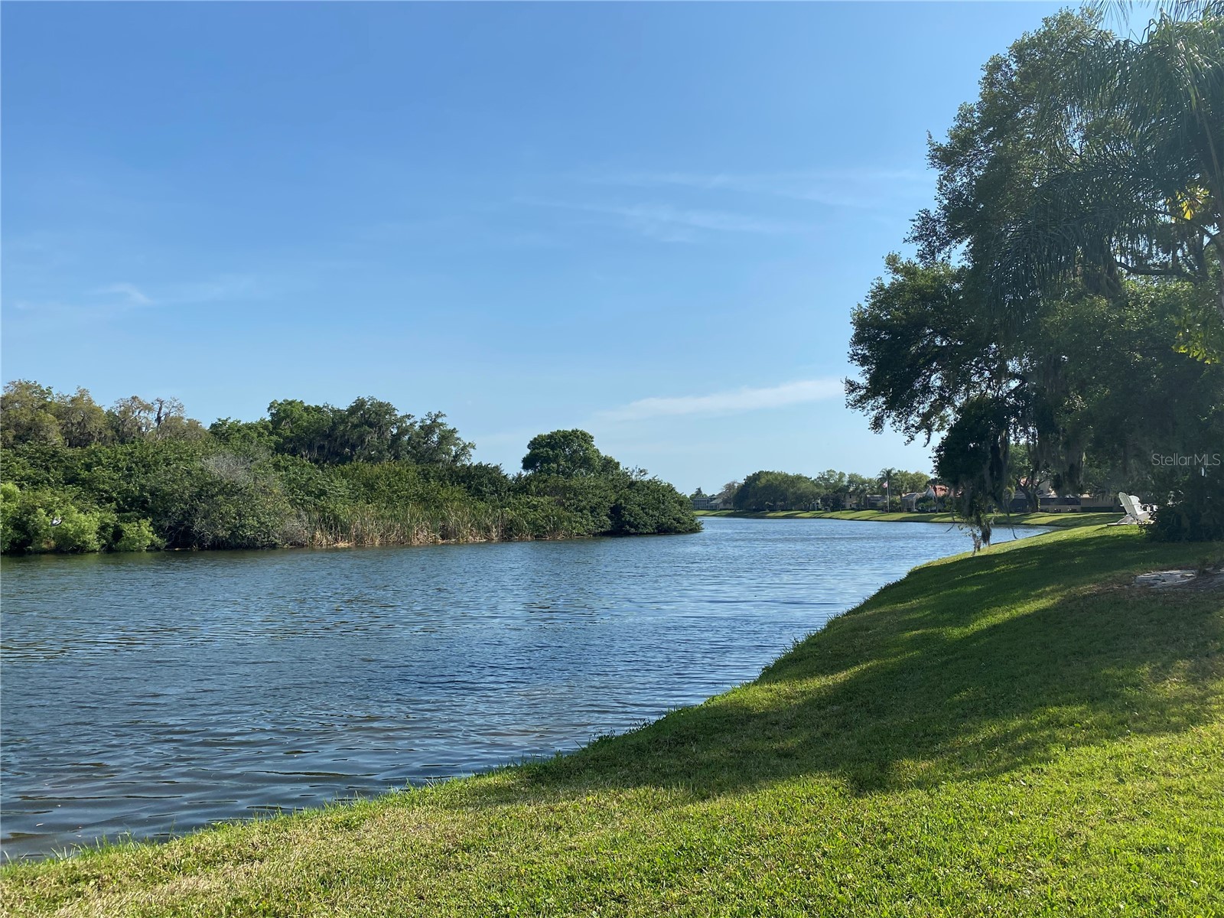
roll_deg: +0.6
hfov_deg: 67.3
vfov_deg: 53.1
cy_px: 459
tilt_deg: +5.6
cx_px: 612
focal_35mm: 26
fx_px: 919
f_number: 1.8
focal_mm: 4.25
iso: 32
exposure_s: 1/3861
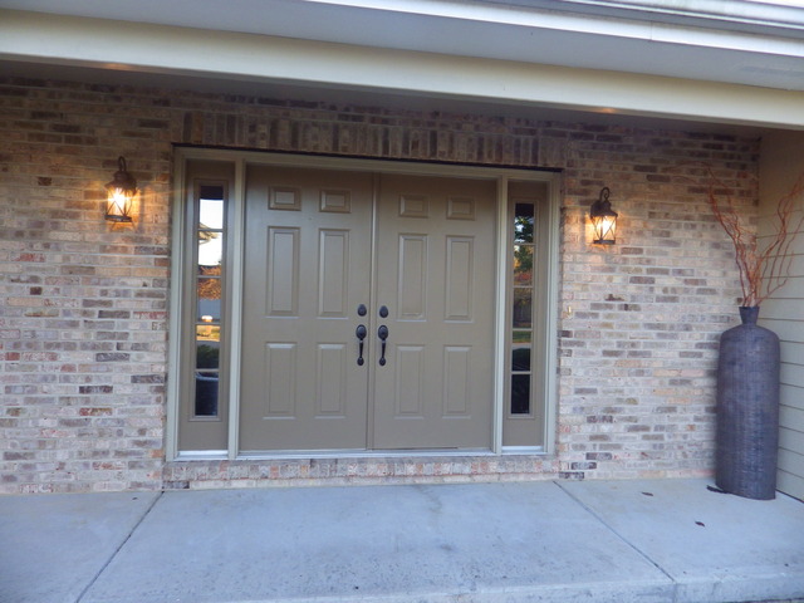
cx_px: 402
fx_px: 511
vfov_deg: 61.1
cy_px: 302
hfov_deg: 76.4
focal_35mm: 22
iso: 125
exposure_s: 1/45
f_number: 3.1
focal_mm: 4
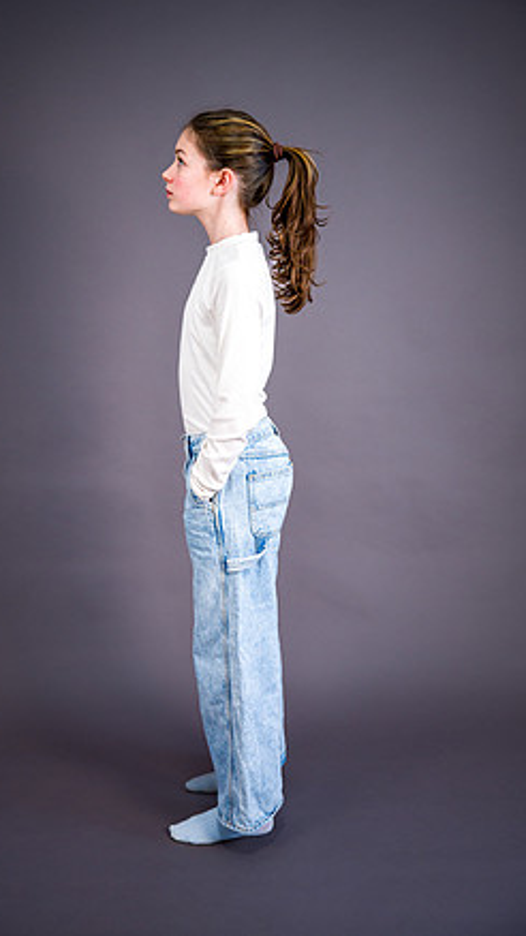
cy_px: 457
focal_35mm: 43
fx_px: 1067
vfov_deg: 47.4
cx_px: 236
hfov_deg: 27.7
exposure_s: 1/125
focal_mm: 40
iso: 640
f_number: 2.8
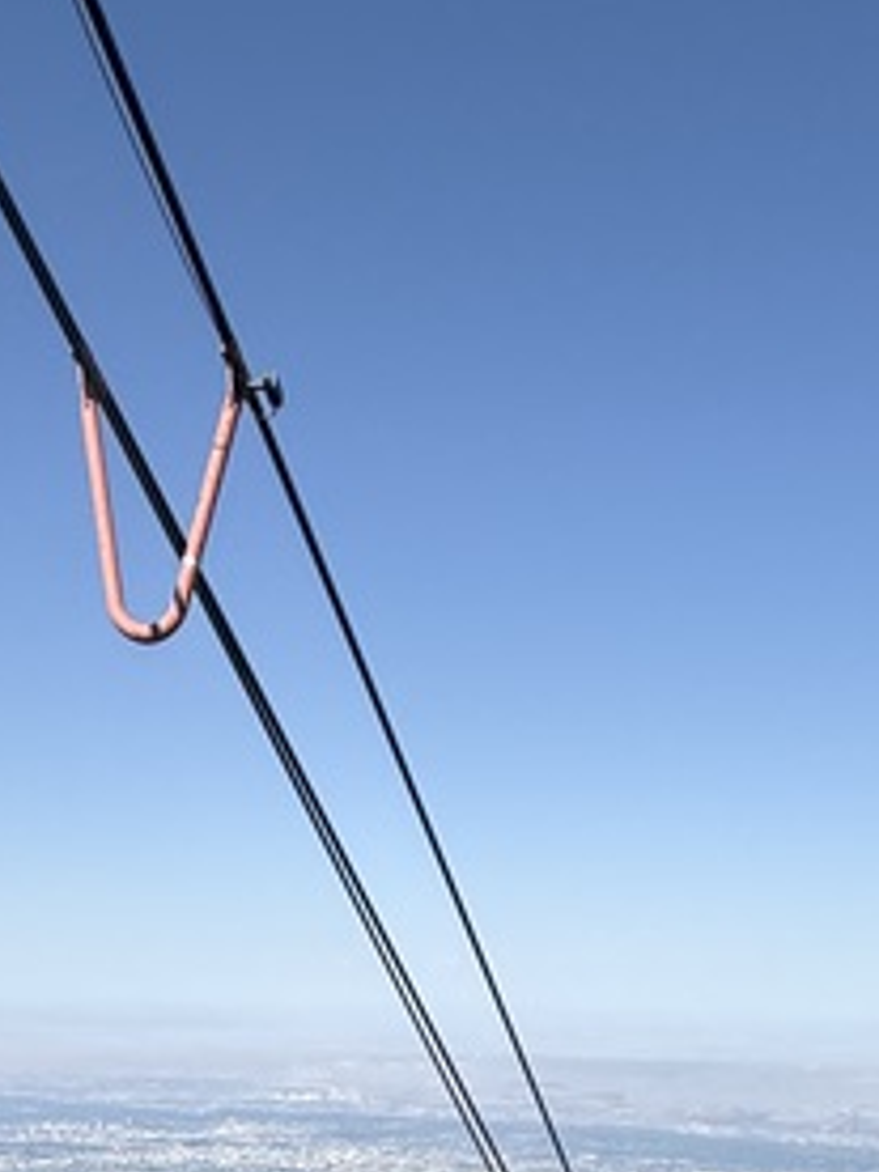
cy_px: 1915
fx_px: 1761
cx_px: 582
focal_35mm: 52
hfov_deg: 27.9
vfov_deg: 24.5
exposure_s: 1/2237
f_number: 2.2
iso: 50
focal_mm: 2.22
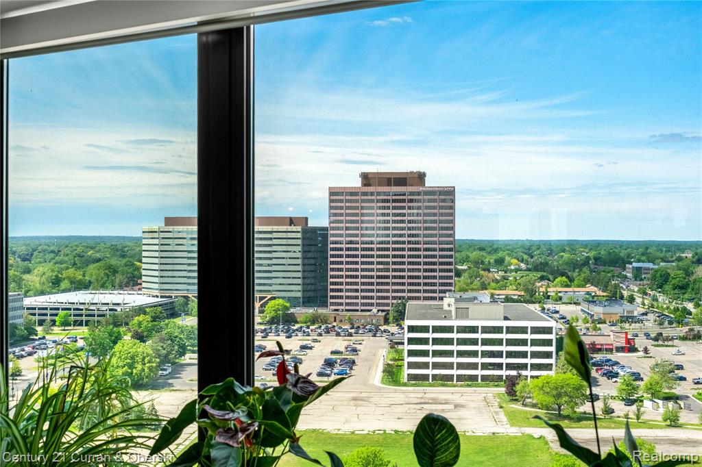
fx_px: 799
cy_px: 234
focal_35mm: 41
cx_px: 351
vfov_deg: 32.6
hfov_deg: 47.4
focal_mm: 27
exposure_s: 1/60
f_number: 8
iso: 500
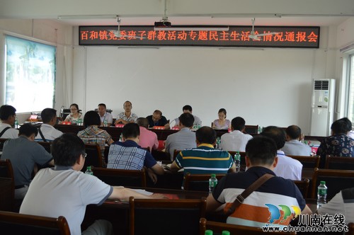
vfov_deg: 36.8
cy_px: 118
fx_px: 354
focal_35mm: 36
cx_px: 177
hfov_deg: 53.2
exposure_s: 1/100
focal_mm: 24
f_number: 5
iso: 400
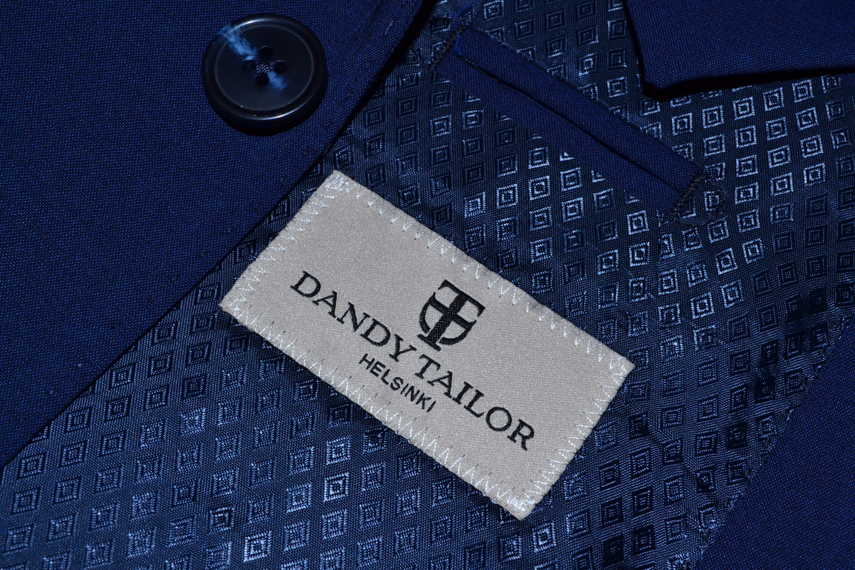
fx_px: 1211
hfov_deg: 38.9
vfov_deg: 26.5
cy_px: 285
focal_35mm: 51
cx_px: 428
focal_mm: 34
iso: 100
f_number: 13
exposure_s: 1/60
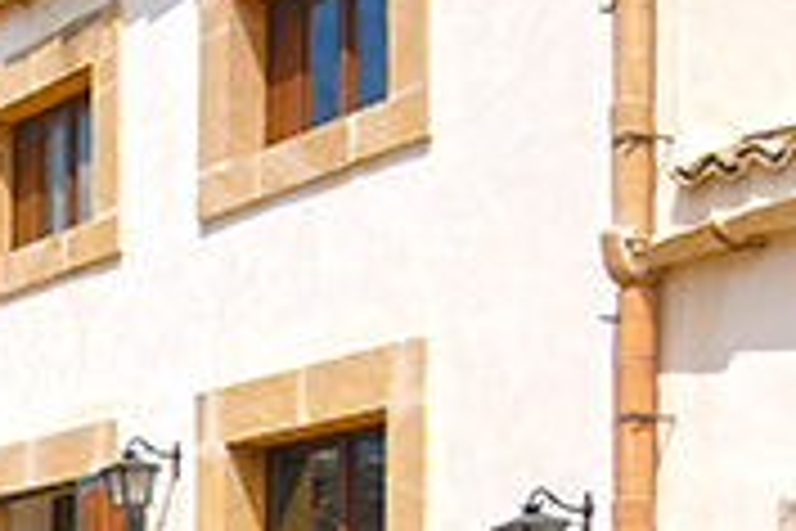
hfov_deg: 16.7
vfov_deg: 11.3
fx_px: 2565
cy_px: 828
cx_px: -220
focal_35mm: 116
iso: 200
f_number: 10
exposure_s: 1/400
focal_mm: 24
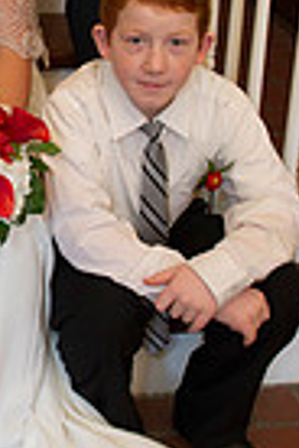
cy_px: 62
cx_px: -76
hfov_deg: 16.6
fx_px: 972
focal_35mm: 78
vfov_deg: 25.3
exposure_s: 1/60
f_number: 4
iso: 800
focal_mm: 24
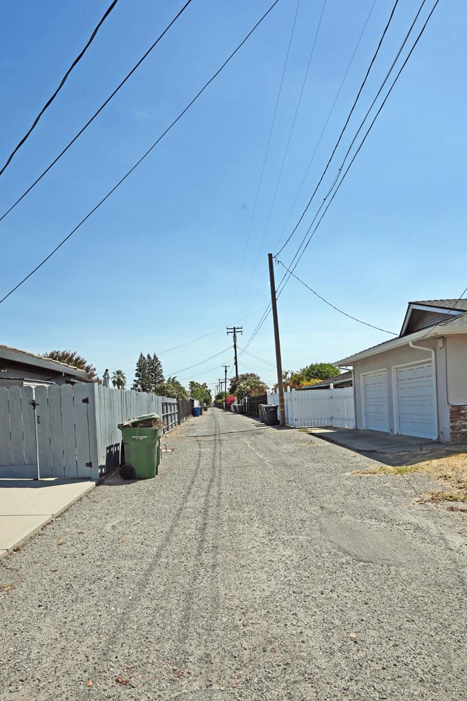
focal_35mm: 22
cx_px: 211
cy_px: 411
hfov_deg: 57.1
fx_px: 428
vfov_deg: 77.9
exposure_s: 1/200
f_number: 13
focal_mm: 18
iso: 100
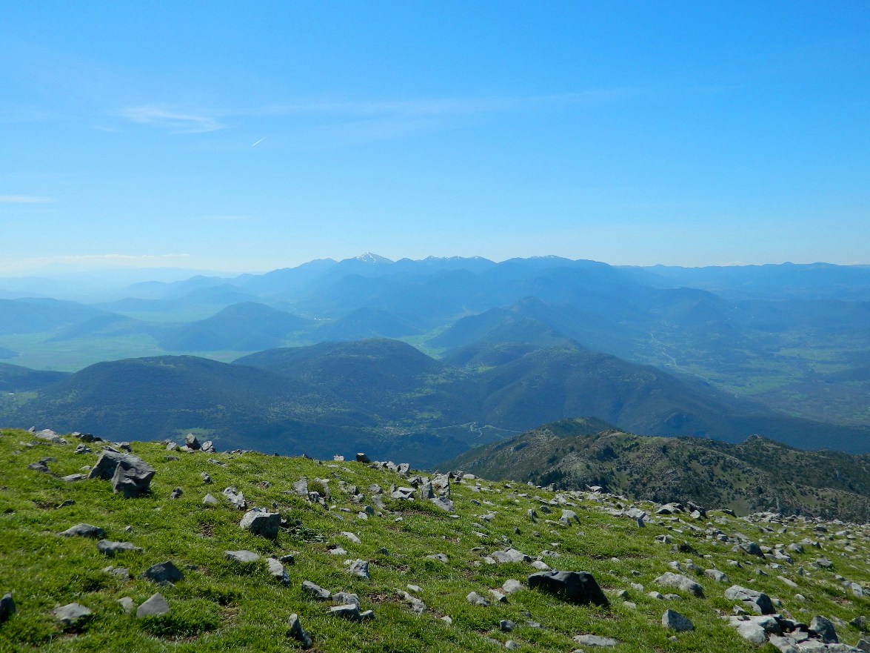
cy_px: 326
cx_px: 435
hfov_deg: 58.4
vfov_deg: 45.4
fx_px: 779
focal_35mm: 31
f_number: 9.1
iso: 80
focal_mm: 5.6
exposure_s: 1/200
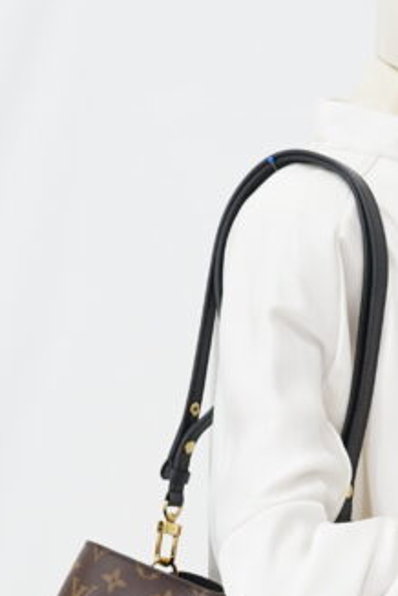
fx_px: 2598
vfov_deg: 12.7
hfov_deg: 8.7
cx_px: 373
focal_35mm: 157
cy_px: 726
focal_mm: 50
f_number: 6.3
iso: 640
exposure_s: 1/8
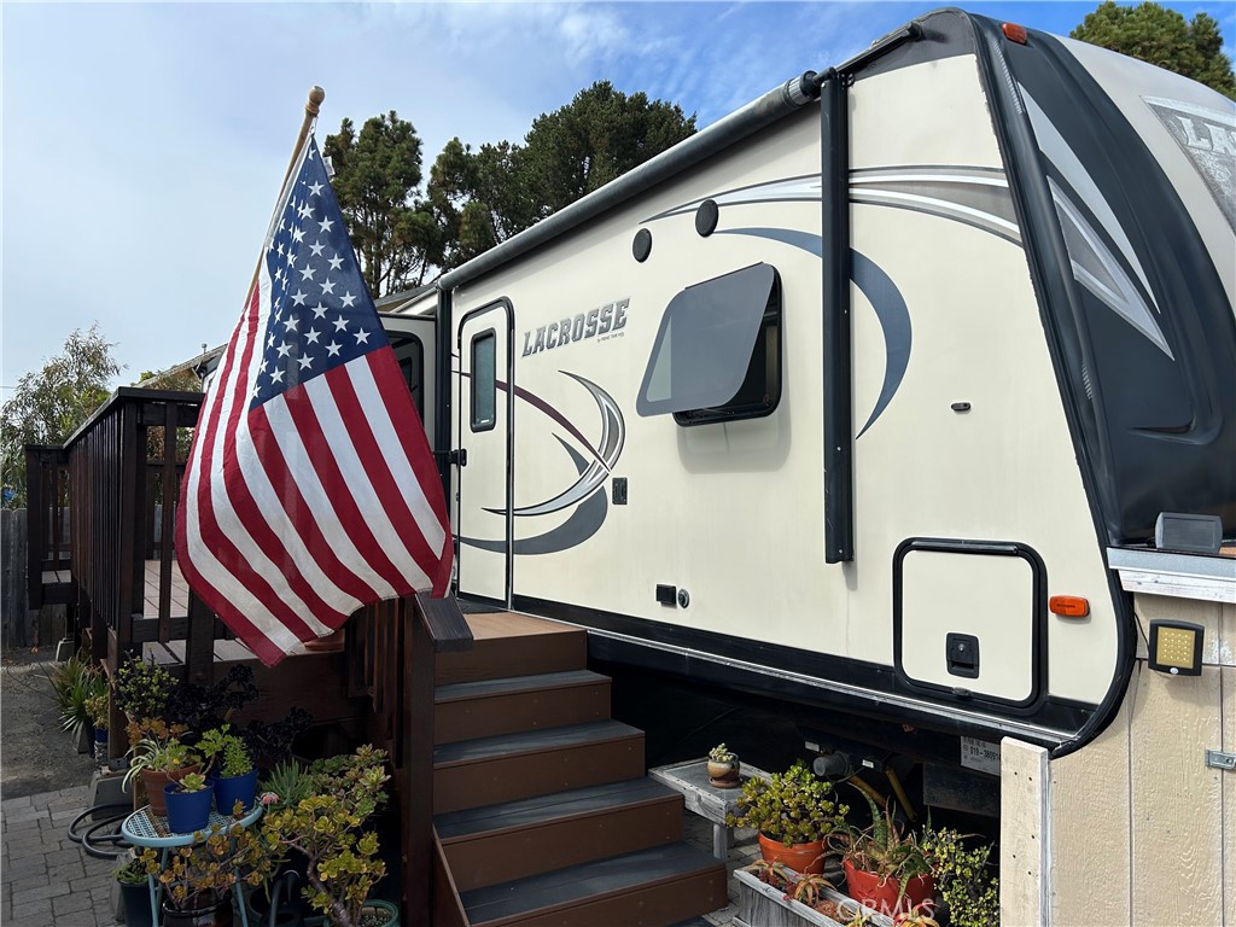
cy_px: 464
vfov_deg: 53.1
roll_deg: +0.1
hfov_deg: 67.3
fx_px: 928
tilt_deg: +1.9
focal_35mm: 26
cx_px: 618
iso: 50
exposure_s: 1/3704
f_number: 1.5
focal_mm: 5.7
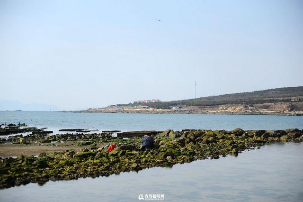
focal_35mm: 75
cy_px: 101
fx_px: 631
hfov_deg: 27.0
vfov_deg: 18.2
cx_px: 152
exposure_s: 1/4000
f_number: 2.8
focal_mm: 75
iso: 200
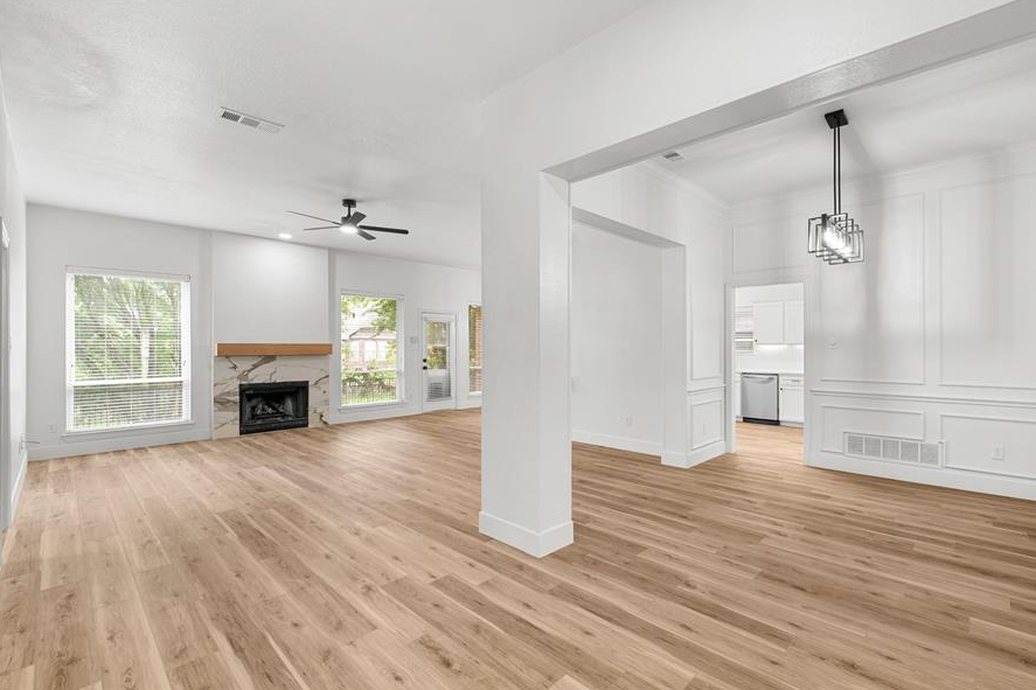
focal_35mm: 15
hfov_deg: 100.0
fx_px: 432
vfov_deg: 77.3
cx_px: 572
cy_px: 346
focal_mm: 13
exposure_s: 2
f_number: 8
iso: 200
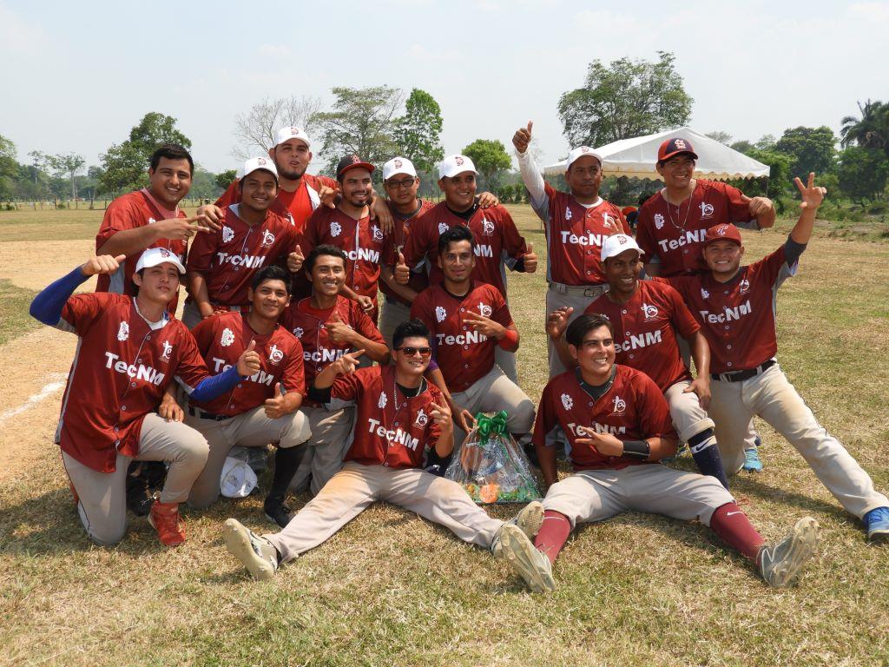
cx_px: 444
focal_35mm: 33
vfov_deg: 42.9
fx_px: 847
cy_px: 334
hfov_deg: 55.4
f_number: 3.6
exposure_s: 1/1000
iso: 100
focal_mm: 5.9
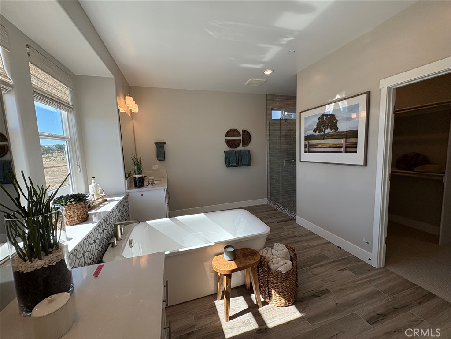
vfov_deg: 85.7
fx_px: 182
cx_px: 226
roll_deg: +2.9
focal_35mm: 14
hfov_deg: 102.1
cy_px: 170
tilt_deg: -6.1
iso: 64
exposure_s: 1/324
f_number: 2.2
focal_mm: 2.22
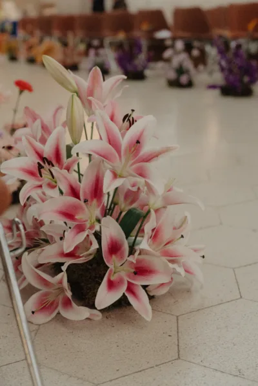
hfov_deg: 23.8
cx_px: 129
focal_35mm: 57
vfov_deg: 35.1
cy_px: 193
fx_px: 613
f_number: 3.5
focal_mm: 57
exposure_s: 1/250
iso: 10000
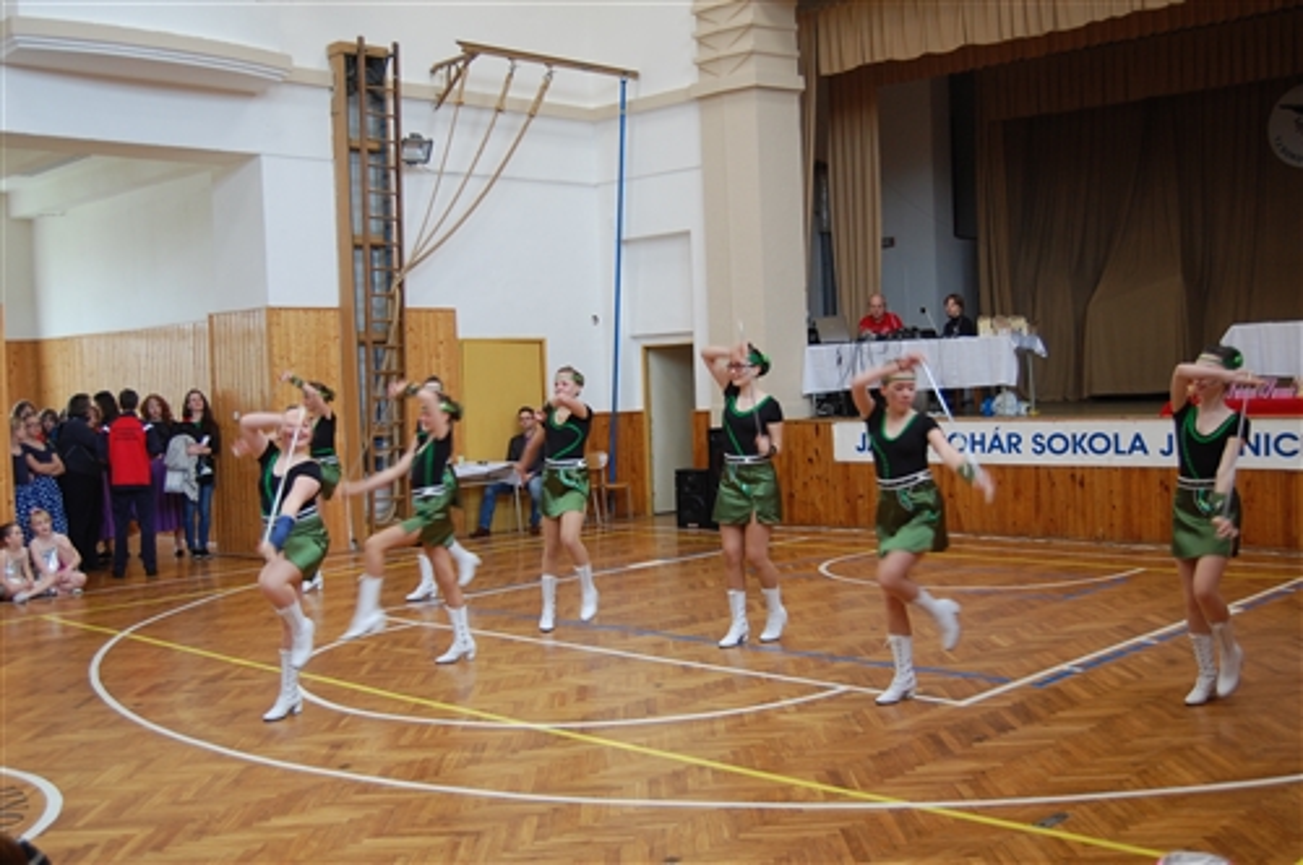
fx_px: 1410
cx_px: 652
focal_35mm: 39
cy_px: 432
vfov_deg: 34.1
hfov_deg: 49.6
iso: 400
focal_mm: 26
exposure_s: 1/50
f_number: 4
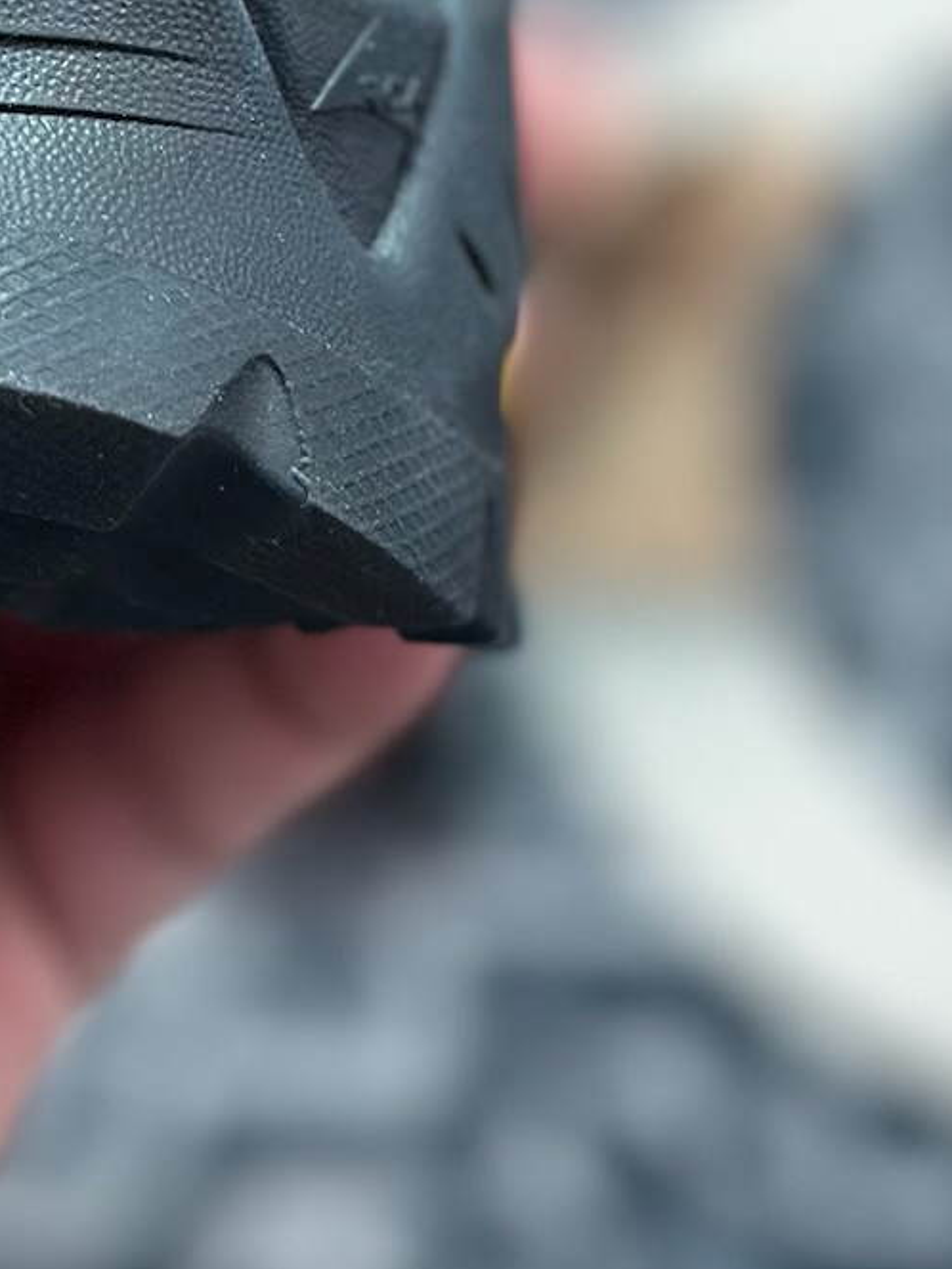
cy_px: -216
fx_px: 5427
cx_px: -67
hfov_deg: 9.9
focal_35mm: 148
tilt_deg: -58.4
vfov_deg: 13.0
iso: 80
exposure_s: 1/305
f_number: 1.78
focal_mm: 6.86
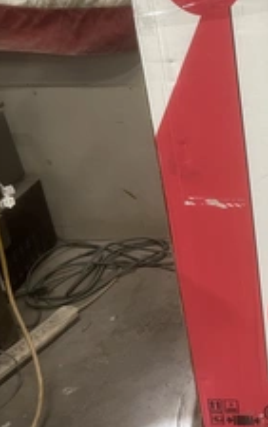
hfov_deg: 23.1
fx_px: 572
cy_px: 156
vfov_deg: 40.7
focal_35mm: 49
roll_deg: +0.0
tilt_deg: -24.5
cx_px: 359
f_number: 1.6
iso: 100
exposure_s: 1/60
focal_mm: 5.1
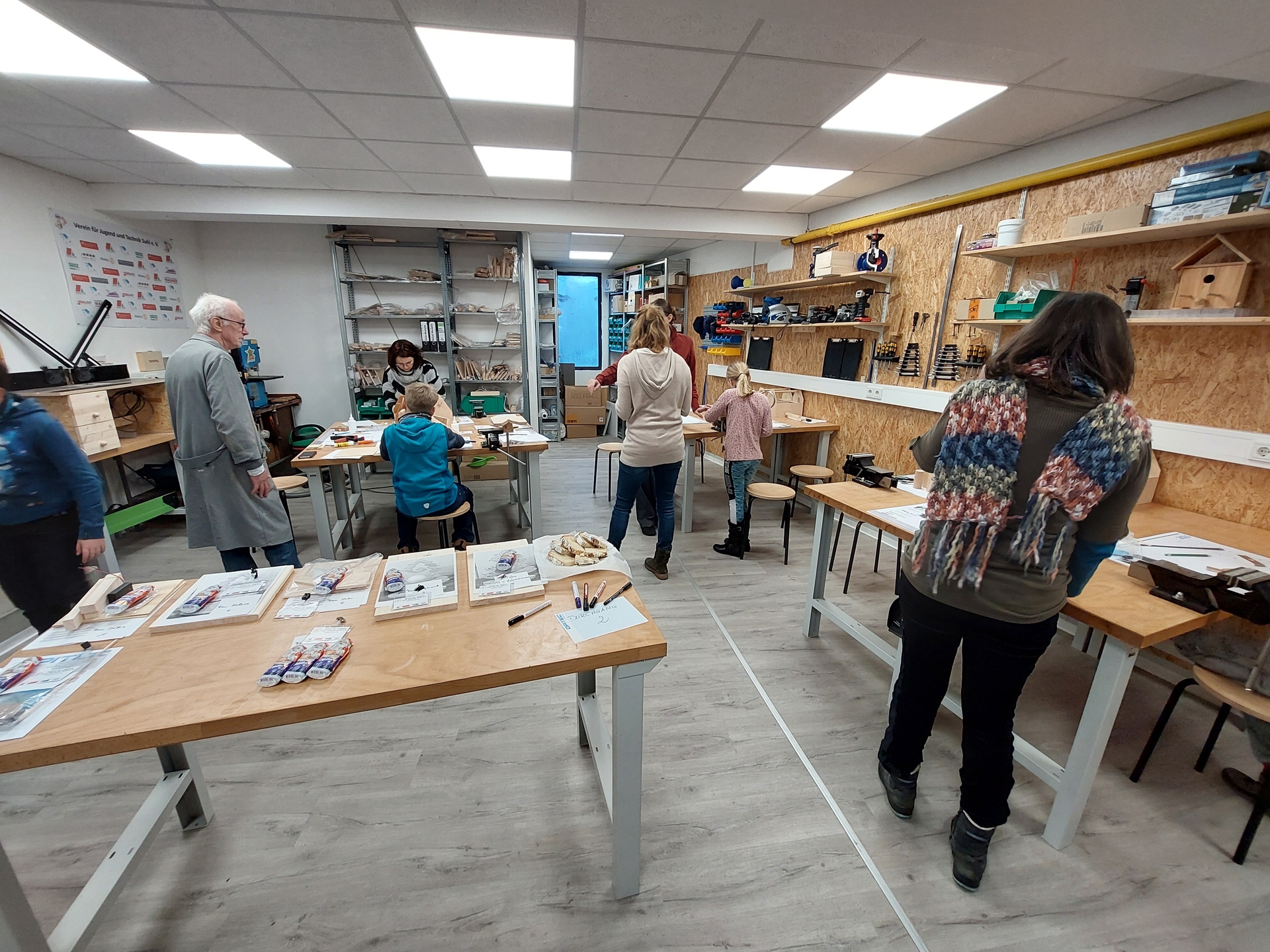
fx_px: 477
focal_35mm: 13
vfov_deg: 89.9
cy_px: 476
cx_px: 635
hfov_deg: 106.2
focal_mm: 1.74
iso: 80
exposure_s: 1/50
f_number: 2.2
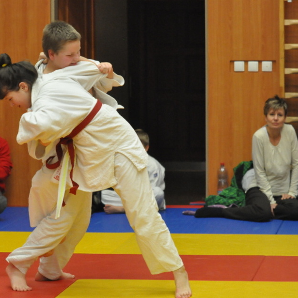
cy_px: 148
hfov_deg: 12.4
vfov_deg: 12.4
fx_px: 1373
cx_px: 117
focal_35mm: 141
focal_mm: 70
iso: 2500
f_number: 2.8
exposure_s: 1/250
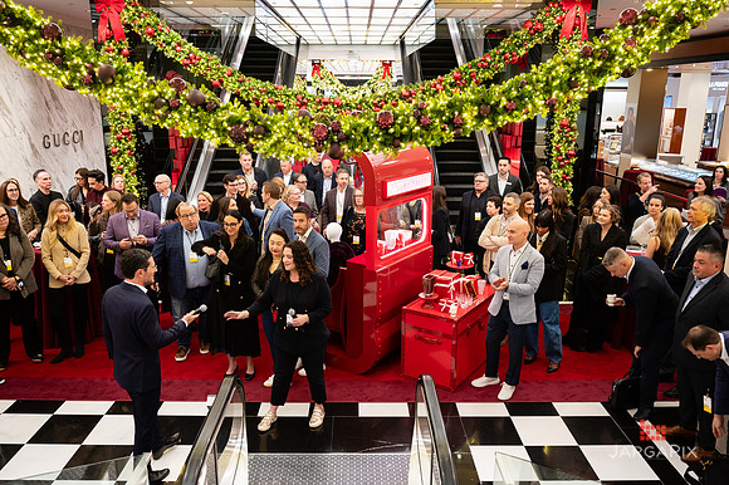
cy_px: 242
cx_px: 364
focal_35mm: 29
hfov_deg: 63.1
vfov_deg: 44.5
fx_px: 593
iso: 1250
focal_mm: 28.5
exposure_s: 1/160
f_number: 3.2
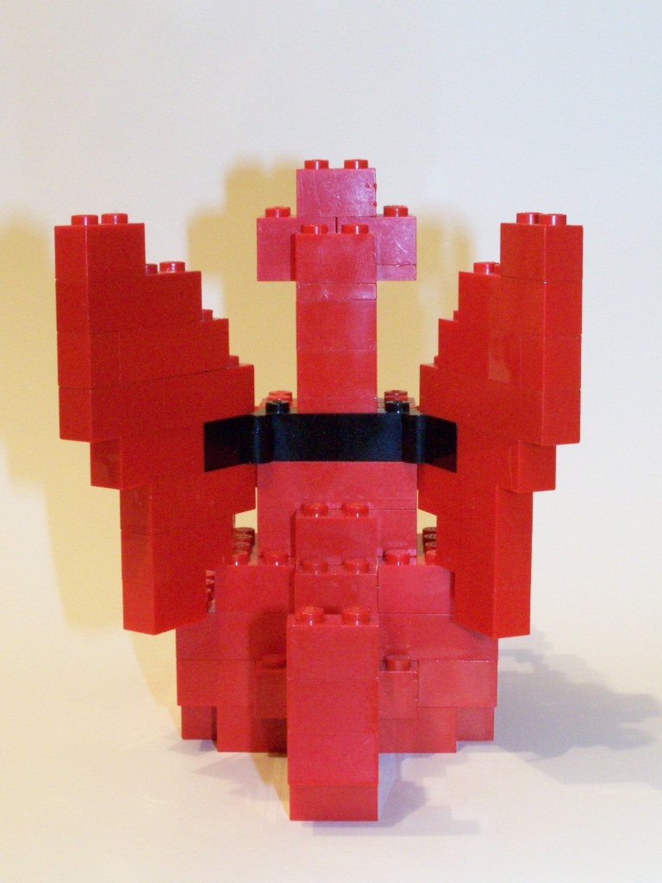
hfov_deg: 21.3
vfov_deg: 28.2
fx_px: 1759
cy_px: 442
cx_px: 331
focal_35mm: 69
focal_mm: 11.5
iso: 400
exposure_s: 1/4
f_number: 7.1
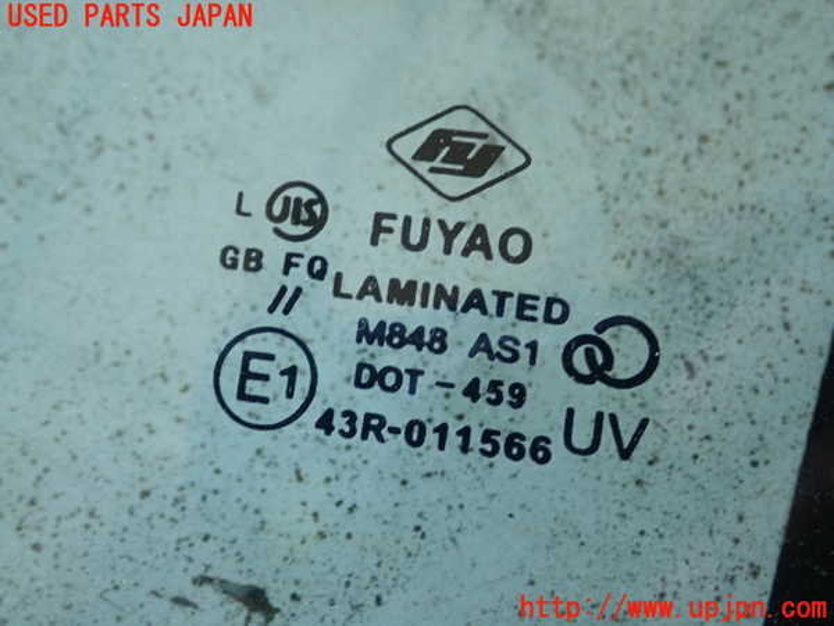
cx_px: 417
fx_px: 1181
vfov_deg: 29.7
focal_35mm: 49
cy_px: 313
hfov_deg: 38.9
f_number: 3.2
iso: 250
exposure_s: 1/50
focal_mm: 8.99
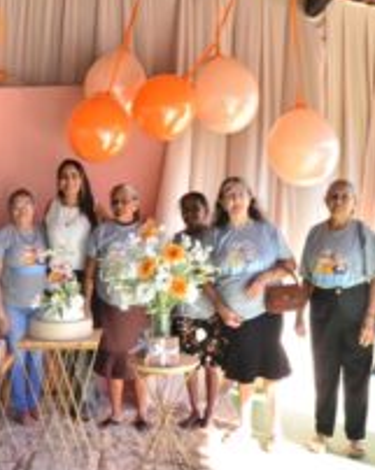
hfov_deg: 30.5
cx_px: 116
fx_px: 681
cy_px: 272
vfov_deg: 38.0
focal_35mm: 49
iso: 1600
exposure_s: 1/250
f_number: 10
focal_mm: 18
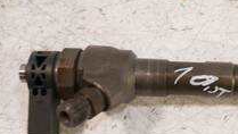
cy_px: 90
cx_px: 192
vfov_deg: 20.0
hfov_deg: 33.8
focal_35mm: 60
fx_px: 379
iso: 500
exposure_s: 1/60
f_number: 3.5
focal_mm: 12
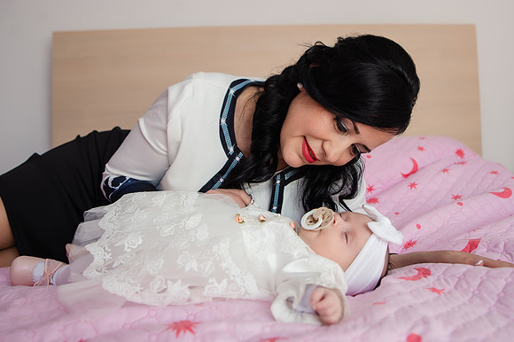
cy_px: 120
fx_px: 464
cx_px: 265
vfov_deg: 40.1
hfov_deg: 57.9
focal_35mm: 33
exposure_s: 1/250
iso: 400
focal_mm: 24
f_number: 3.5
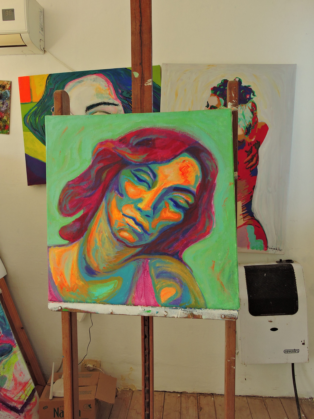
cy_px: 210
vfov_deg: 71.6
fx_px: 290
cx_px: 157
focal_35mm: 24
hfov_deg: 56.8
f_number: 4.2
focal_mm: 4.3
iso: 100
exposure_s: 1/50
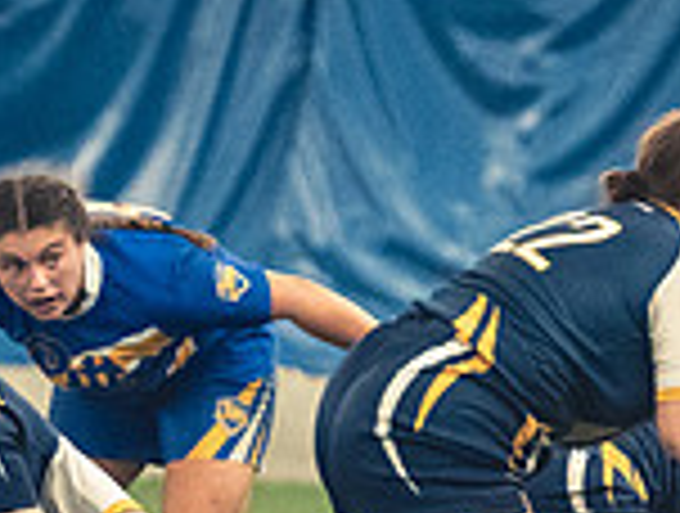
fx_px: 21739
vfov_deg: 1.4
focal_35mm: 1104
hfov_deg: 1.8
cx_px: 392
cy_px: 576
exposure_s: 1/500
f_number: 2.8
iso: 12800
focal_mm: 200
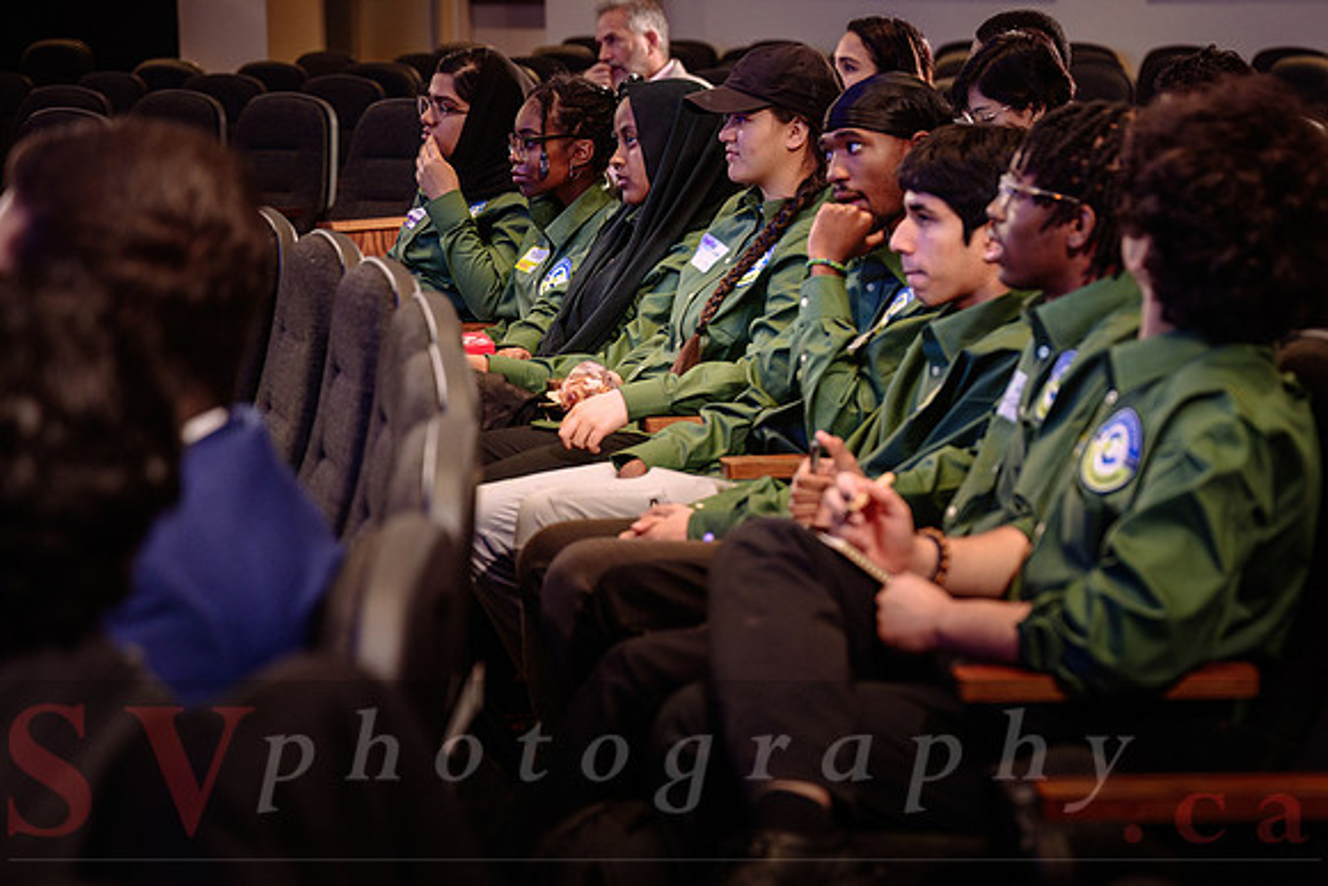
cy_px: 506
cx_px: 927
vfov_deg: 14.0
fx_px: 3607
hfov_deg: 20.8
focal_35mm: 98
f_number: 2.8
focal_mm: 70
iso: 1000
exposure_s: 1/25
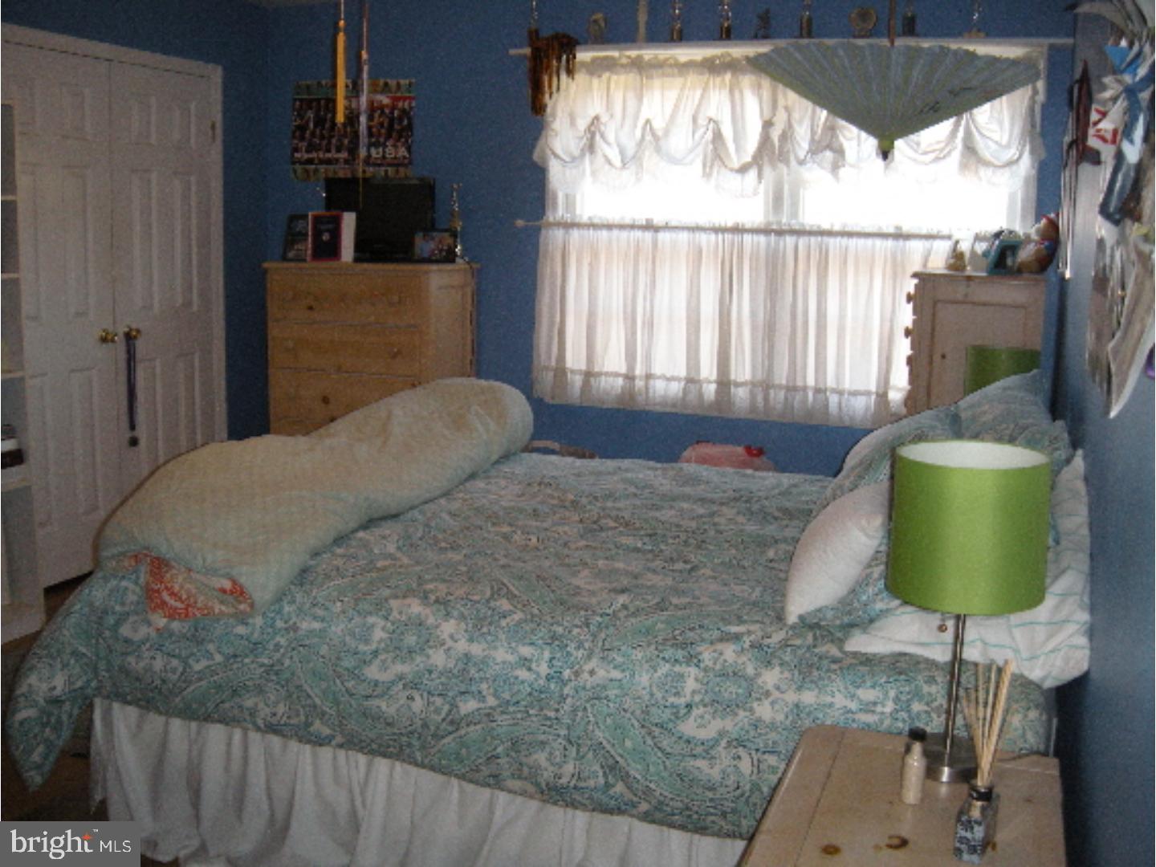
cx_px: 578
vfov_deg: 40.7
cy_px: 434
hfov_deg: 52.6
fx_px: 1169
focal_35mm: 35
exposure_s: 1/60.3
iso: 193
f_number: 3.8
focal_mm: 5.9
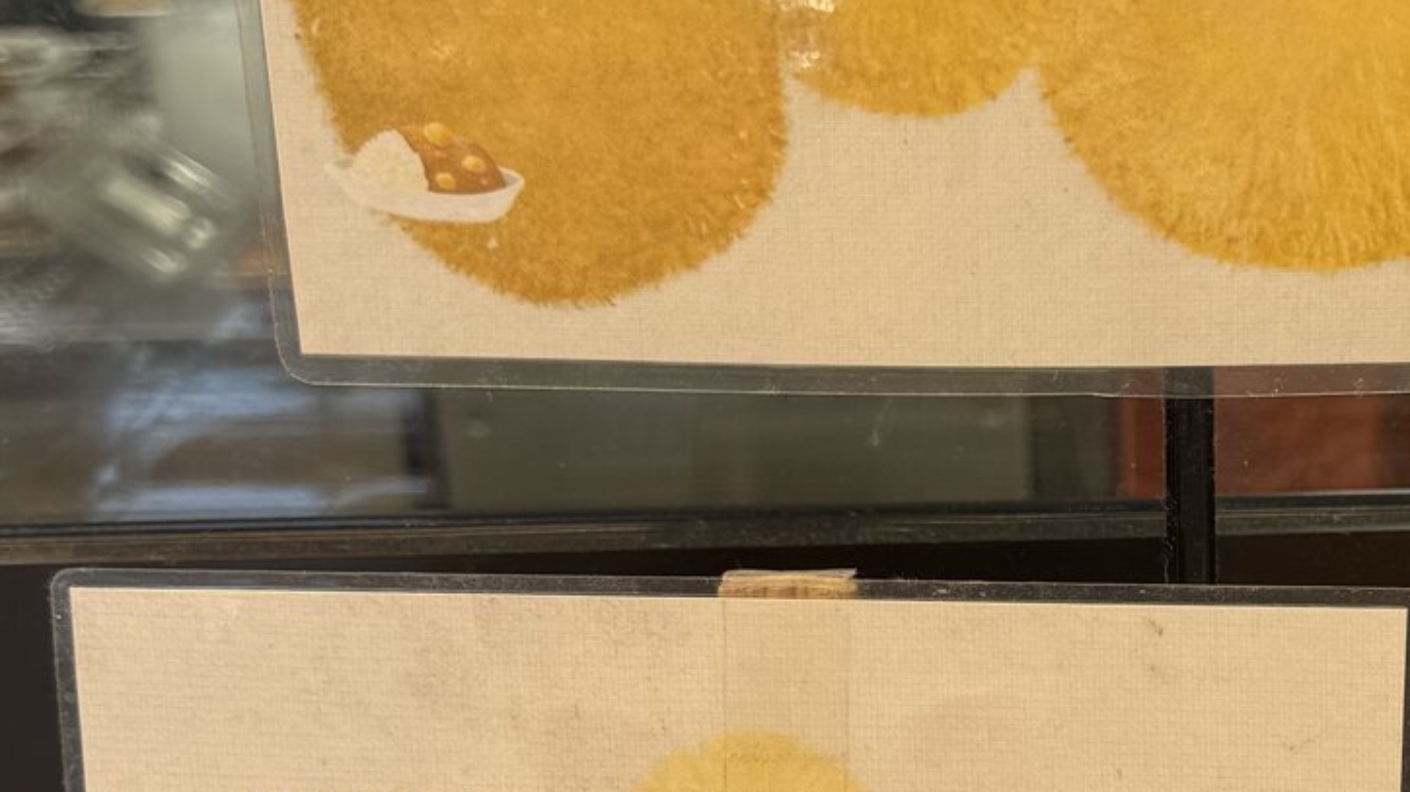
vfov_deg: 16.1
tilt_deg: -23.3
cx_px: 1241
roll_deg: +0.5
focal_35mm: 74
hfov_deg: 27.7
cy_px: 741
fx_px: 2766
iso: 64
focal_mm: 6.76
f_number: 1.78
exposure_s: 1/167
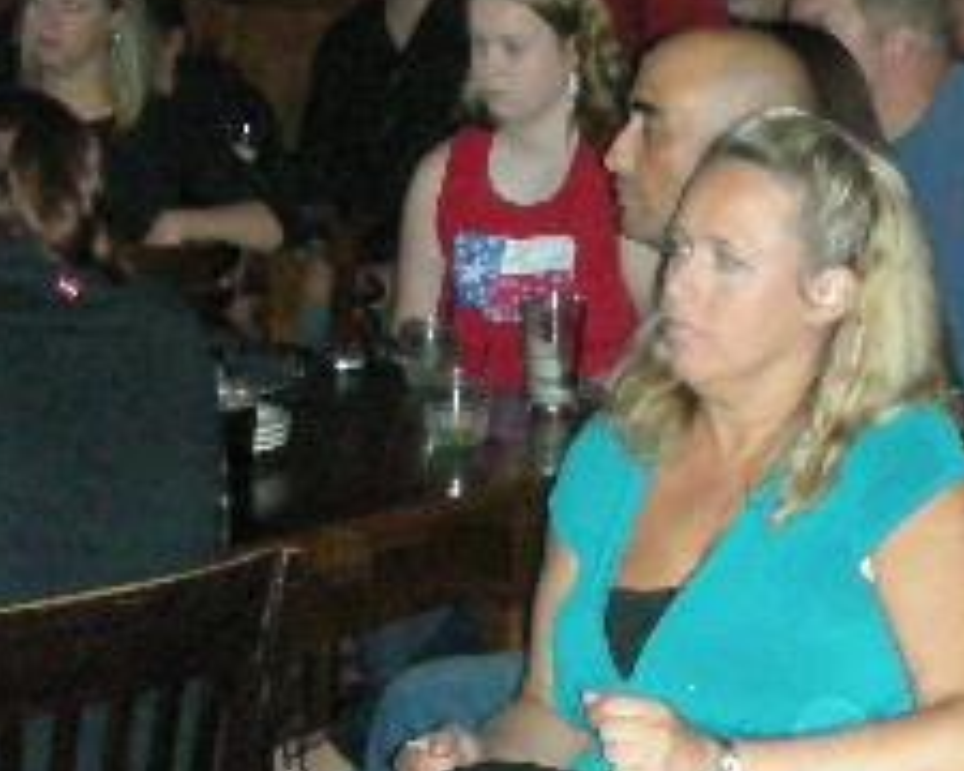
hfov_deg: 16.3
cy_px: 246
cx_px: 805
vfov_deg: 13.2
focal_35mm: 117
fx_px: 3338
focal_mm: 5.8
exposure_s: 1/60
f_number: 2.8
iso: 615
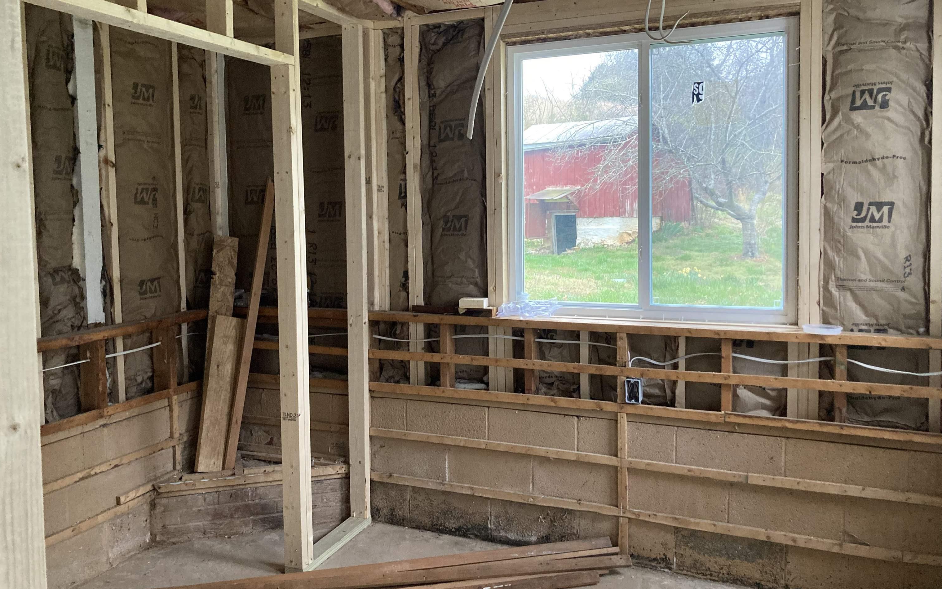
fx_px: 770
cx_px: 473
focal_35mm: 30
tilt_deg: -3.9
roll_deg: +0.9
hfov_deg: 62.9
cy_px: 263
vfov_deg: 41.8
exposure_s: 1/60
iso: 320
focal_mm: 3.99
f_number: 1.8
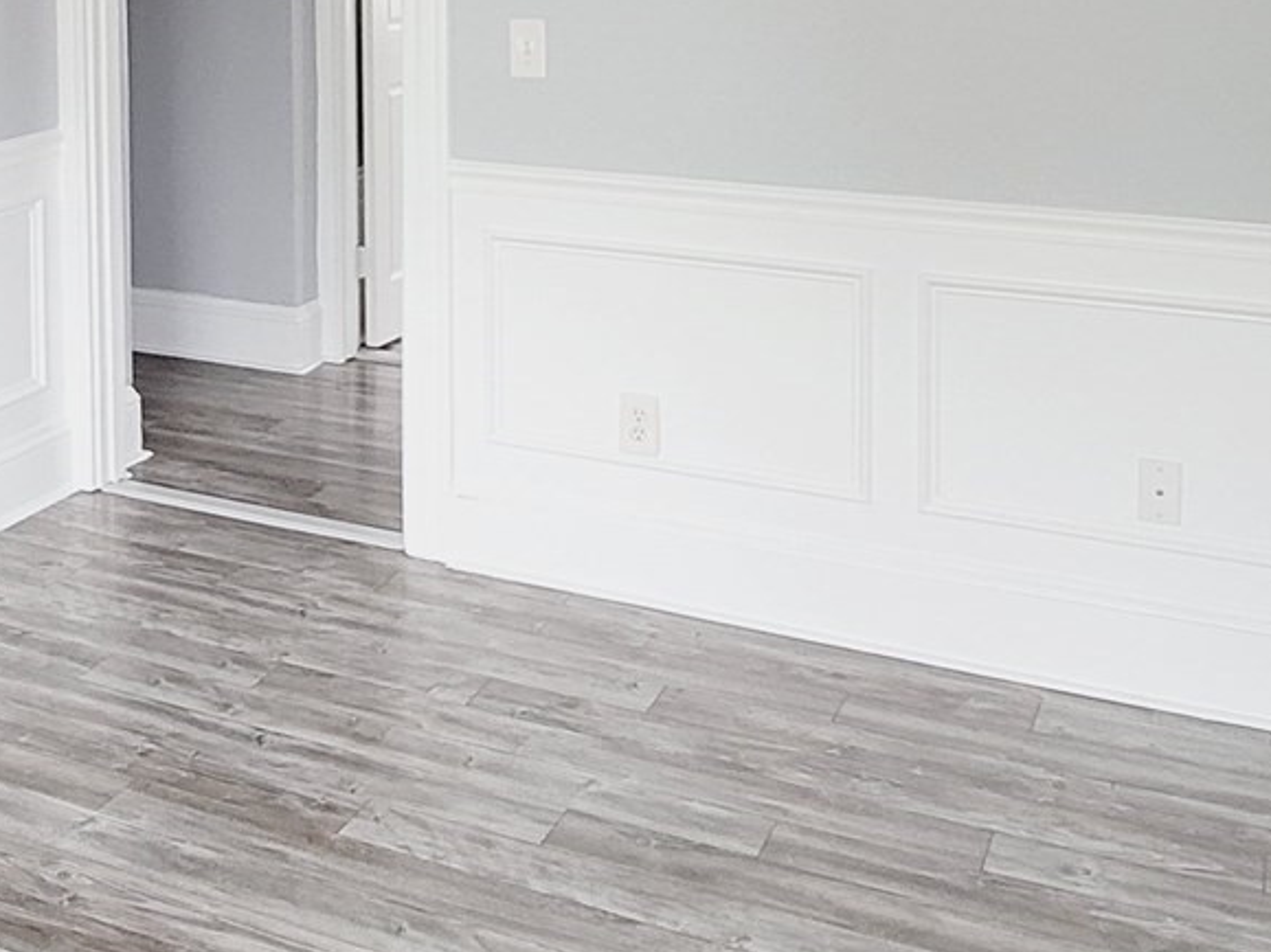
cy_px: -11
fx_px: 1689
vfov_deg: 29.3
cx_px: 303
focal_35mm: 46
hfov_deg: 40.0
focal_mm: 2.2
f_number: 2.2
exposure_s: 1/60
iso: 400
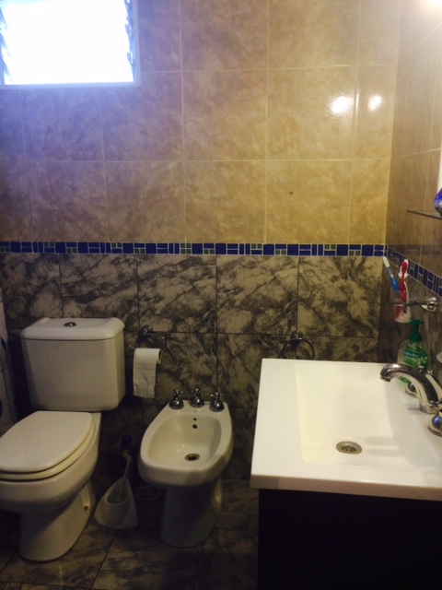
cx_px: 221
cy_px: 295
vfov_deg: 61.7
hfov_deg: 48.2
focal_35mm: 29
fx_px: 494
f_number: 2.2
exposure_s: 1/33
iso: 100
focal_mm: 4.15
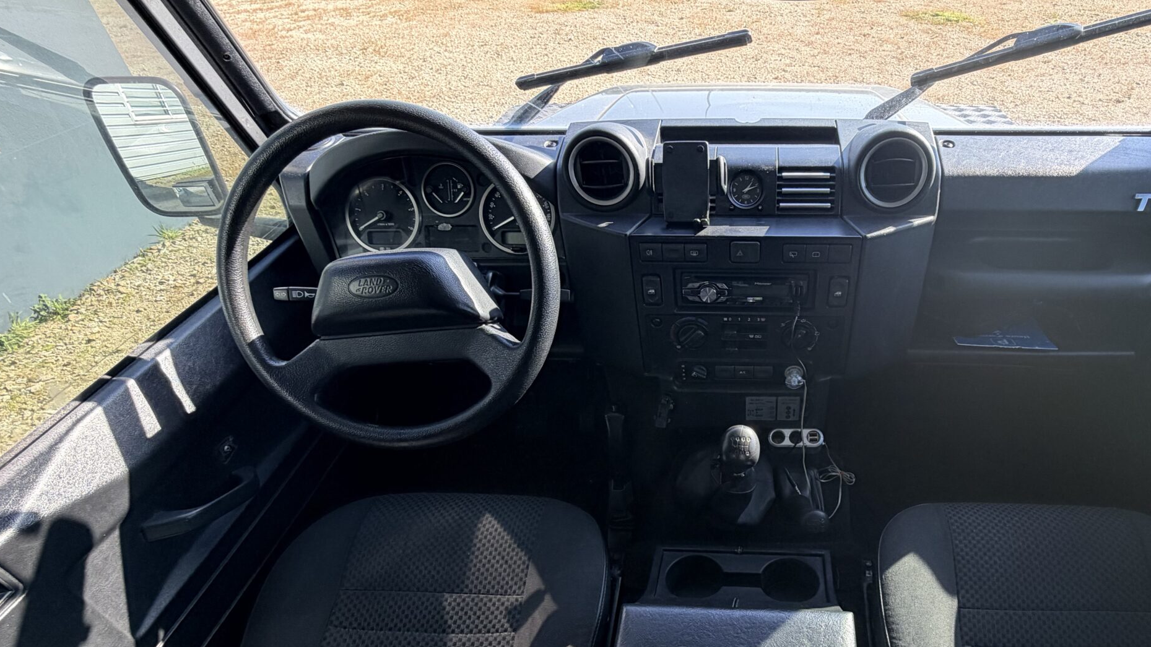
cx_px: 725
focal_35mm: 21
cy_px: 415
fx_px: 641
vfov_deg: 52.9
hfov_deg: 82.1
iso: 40
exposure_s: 1/132
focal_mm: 2.22
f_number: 2.2
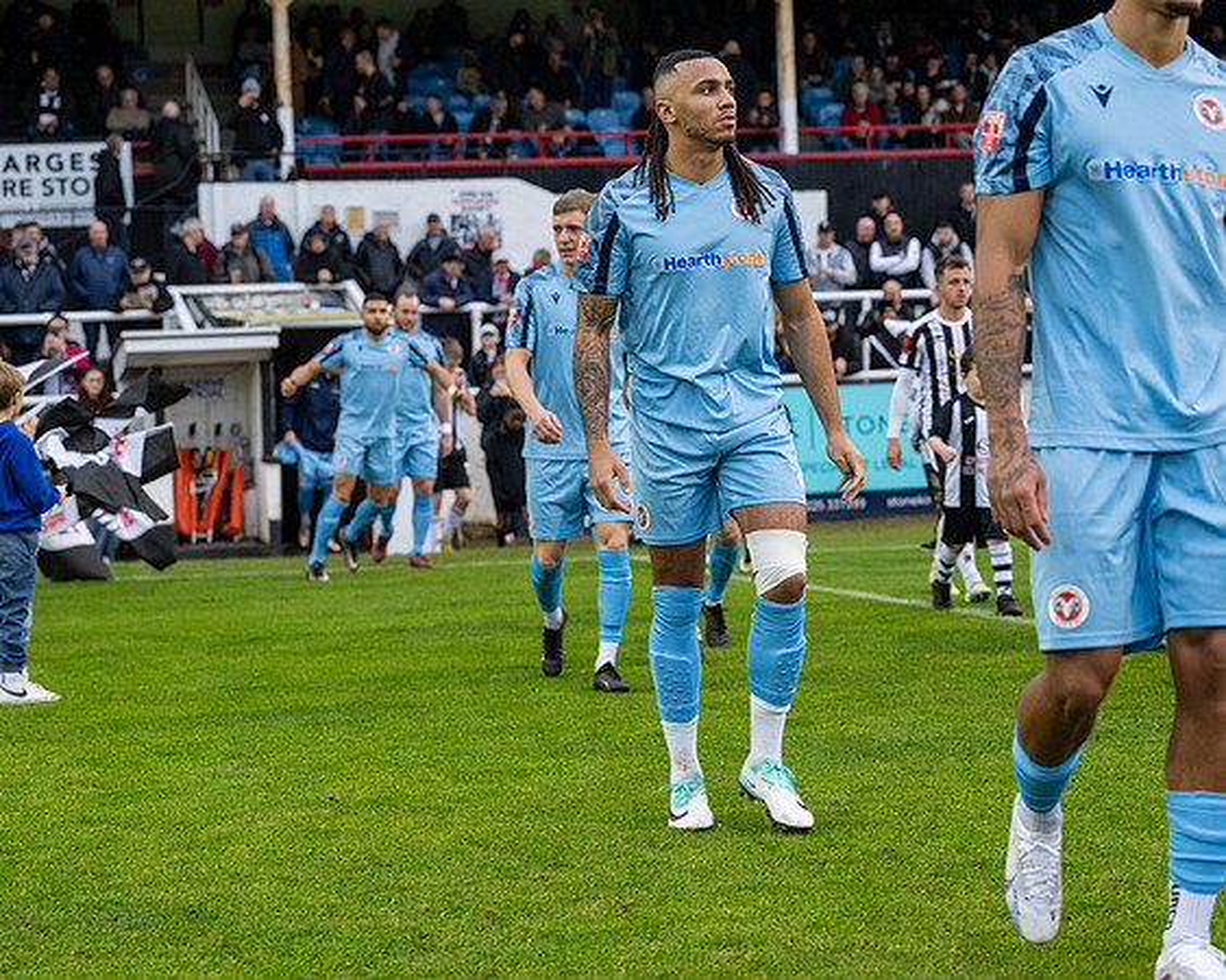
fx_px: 2859
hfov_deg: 24.2
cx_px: 649
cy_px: 490
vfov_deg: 19.4
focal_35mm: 79
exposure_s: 1/500
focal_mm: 70
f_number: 4
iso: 2000
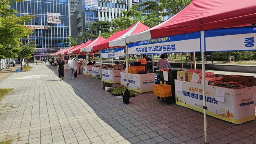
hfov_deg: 71.9
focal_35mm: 26
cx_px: 126
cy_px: 46
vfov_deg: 43.6
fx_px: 176
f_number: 1.8
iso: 25
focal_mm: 5.4
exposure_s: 1/2359
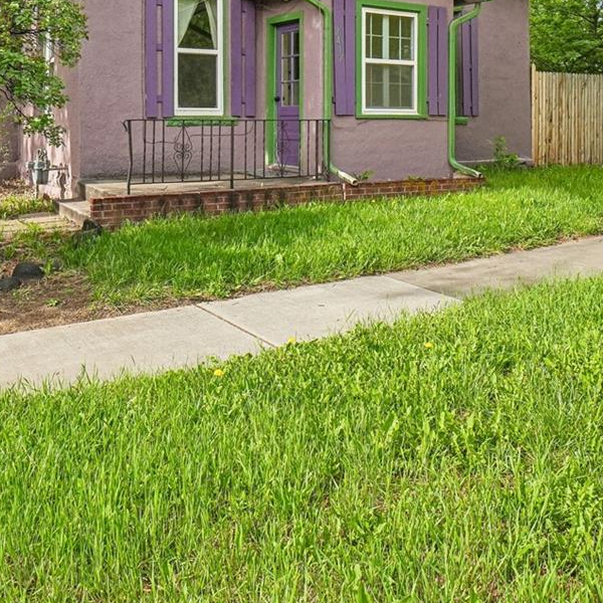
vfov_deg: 45.0
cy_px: 87
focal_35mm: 34
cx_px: 345
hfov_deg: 48.3
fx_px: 670
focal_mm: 10
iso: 400
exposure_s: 1/640
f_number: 8
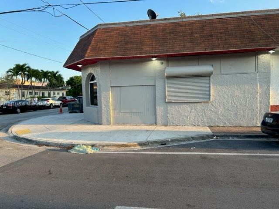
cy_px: 104
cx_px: 140
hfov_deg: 67.3
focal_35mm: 26
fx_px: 210
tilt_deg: -1.3
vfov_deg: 53.1
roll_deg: +1.0
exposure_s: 1/567
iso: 50
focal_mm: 5.7
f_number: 1.5
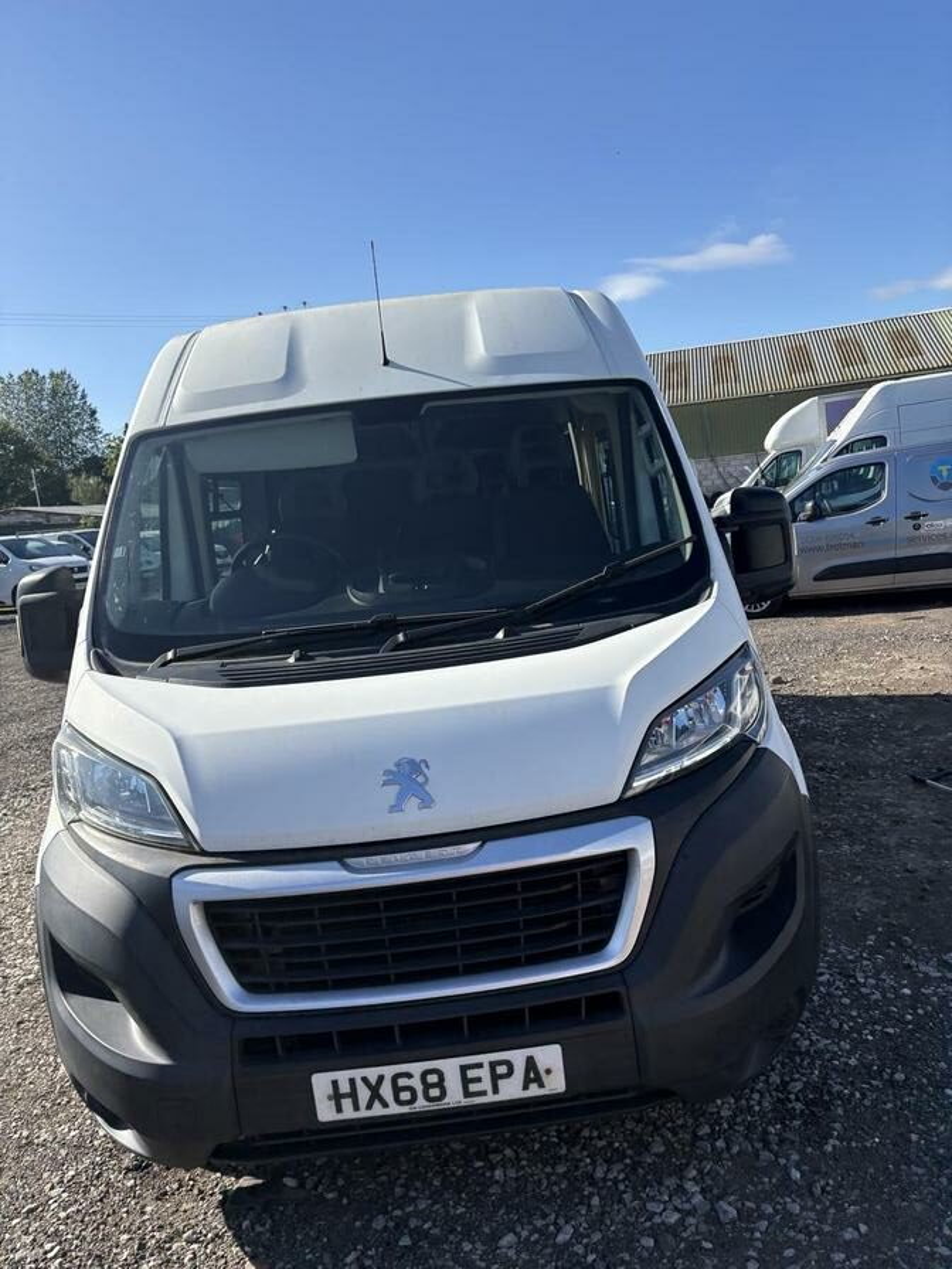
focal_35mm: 26
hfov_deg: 53.1
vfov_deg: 67.3
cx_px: 476
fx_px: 953
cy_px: 634
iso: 50
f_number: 1.6
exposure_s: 1/2747
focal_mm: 5.96
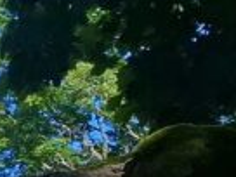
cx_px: -555
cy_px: 250
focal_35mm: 173
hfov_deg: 8.6
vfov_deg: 8.4
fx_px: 1179
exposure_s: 1/2114
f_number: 1.8
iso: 50
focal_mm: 5.54
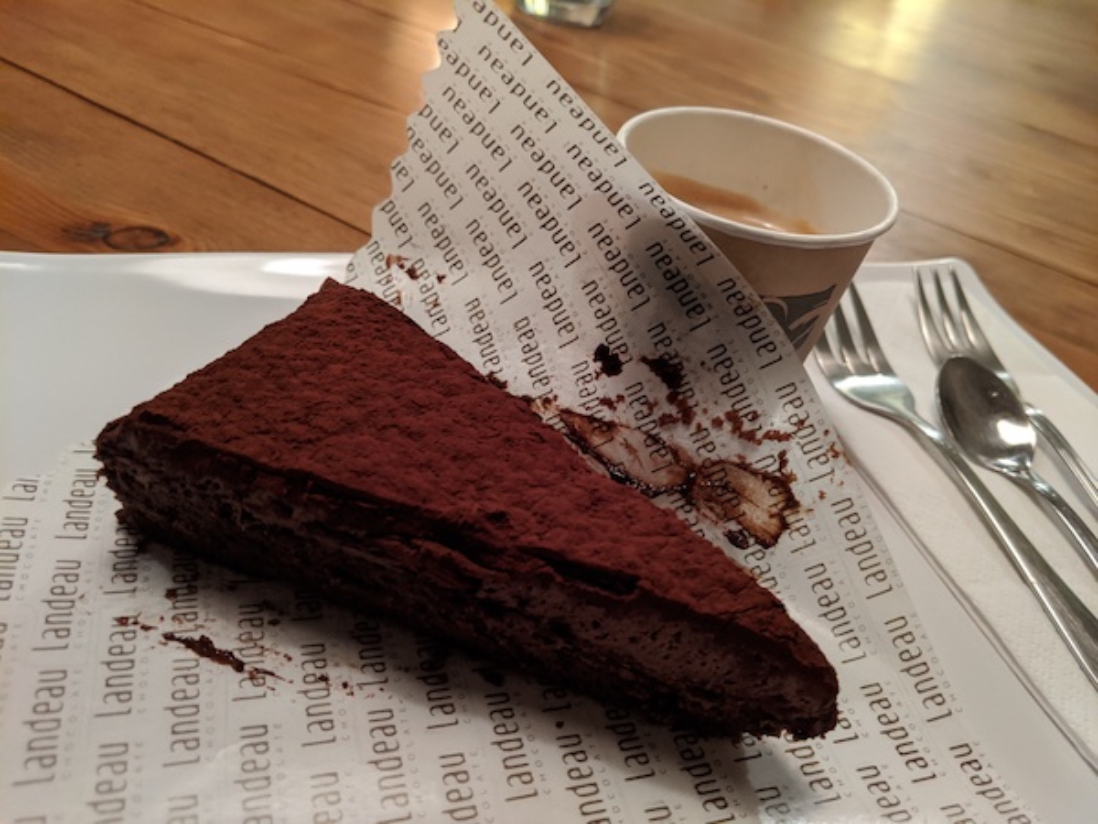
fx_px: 856
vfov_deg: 51.4
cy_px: 412
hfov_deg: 65.3
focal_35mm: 27
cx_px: 549
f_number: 1.8
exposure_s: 1/25
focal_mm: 4.44
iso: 403
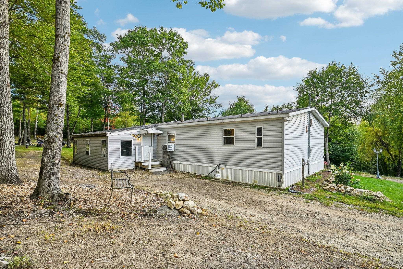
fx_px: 201
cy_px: 134
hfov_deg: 90.0
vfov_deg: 67.4
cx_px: 202
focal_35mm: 18
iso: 400
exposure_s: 1/125
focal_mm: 18
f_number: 8
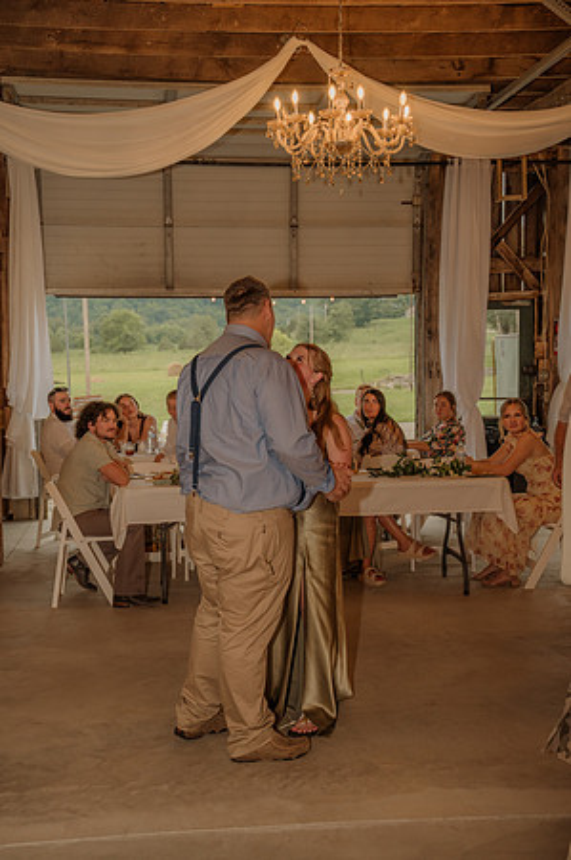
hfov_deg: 25.9
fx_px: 1240
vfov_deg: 38.2
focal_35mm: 52
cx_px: 286
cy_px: 430
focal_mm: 52
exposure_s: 1/200
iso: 320
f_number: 4
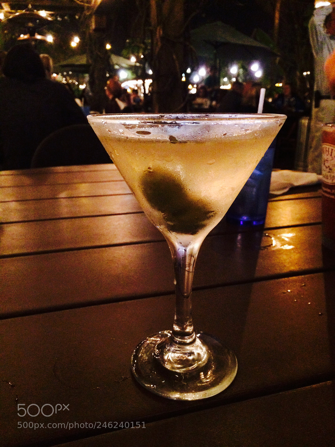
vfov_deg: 61.7
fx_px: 374
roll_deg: +1.3
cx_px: 168
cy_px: 224
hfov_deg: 48.2
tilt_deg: -17.8
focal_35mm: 29
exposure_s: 1/15
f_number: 2.2
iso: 640
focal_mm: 4.15
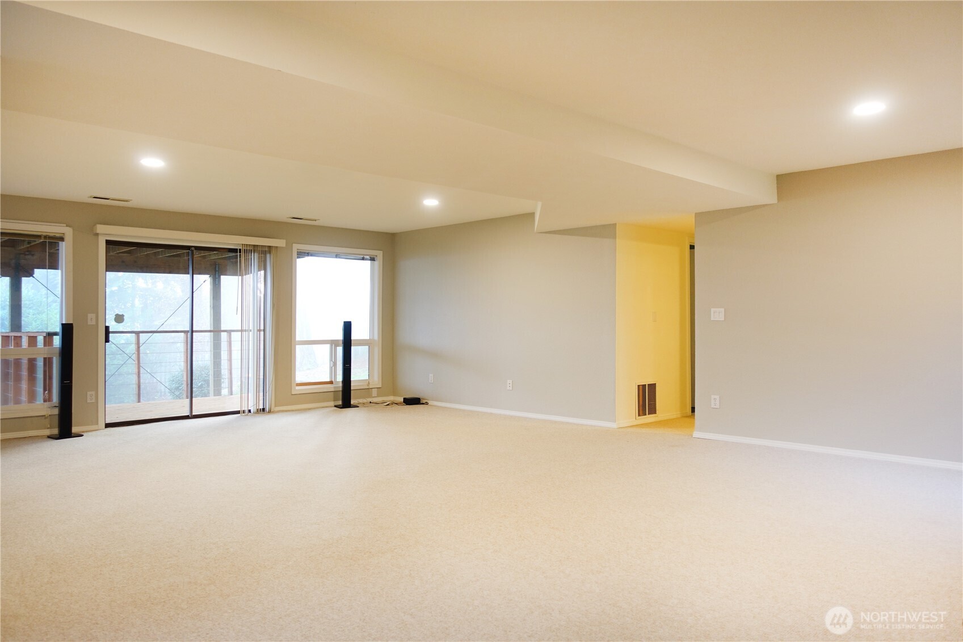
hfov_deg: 73.7
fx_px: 642
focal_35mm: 24
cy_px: 321
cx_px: 482
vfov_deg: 53.1
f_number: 2
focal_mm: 8.8
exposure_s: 1/25
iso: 100
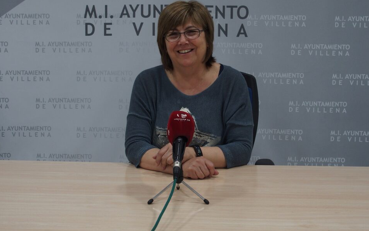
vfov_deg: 28.5
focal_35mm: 45
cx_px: 185
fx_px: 453
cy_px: 95
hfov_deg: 44.4
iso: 200
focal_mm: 9
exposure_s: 1/60
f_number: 2.8
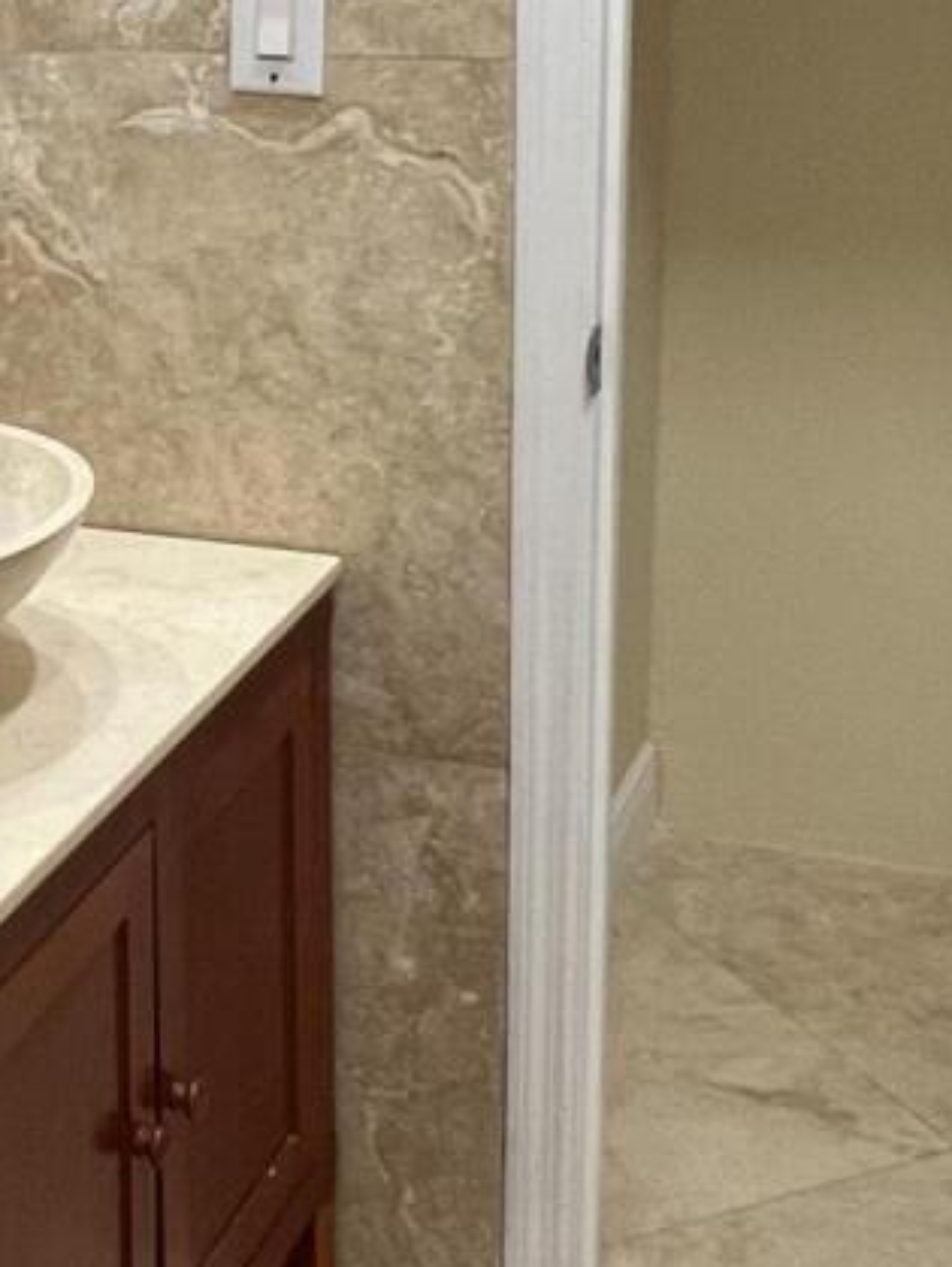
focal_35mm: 62
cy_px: 429
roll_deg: +2.9
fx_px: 2270
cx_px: -9
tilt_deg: -16.5
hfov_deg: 22.7
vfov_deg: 30.9
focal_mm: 1.57
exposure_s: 1/120
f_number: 1.8
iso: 250
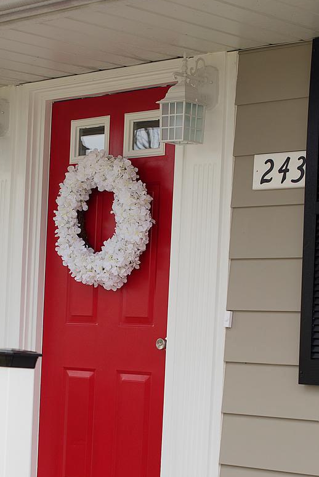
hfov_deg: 13.8
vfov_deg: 20.4
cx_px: 99
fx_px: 1313
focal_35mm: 99
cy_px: 386
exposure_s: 1/800
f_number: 4
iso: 400
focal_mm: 50
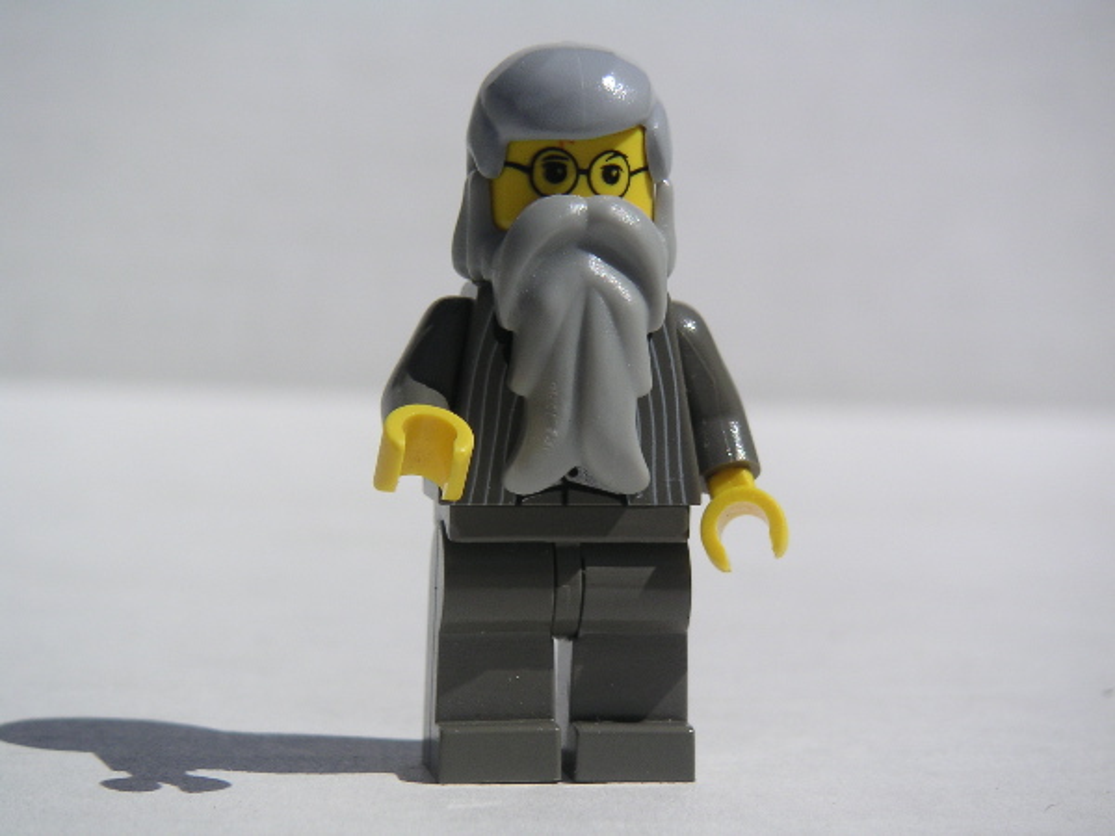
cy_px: 418
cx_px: 558
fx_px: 3124
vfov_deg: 15.2
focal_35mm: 97
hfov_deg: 20.2
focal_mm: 15
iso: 50
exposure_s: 1/350
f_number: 8
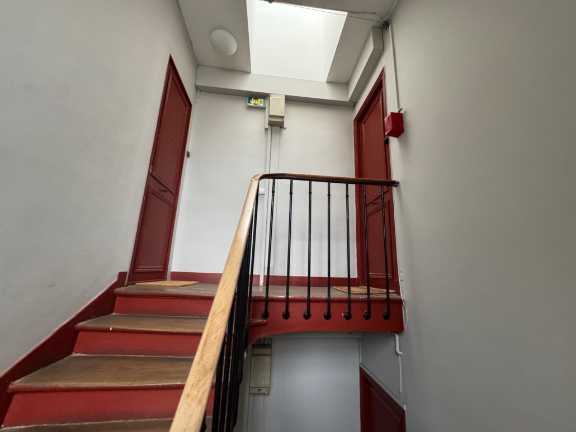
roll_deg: -2.1
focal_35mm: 14
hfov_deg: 102.0
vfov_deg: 85.7
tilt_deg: +12.7
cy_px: 216
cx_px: 288
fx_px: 233
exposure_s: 1/64
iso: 320
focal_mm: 2.22
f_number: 2.2
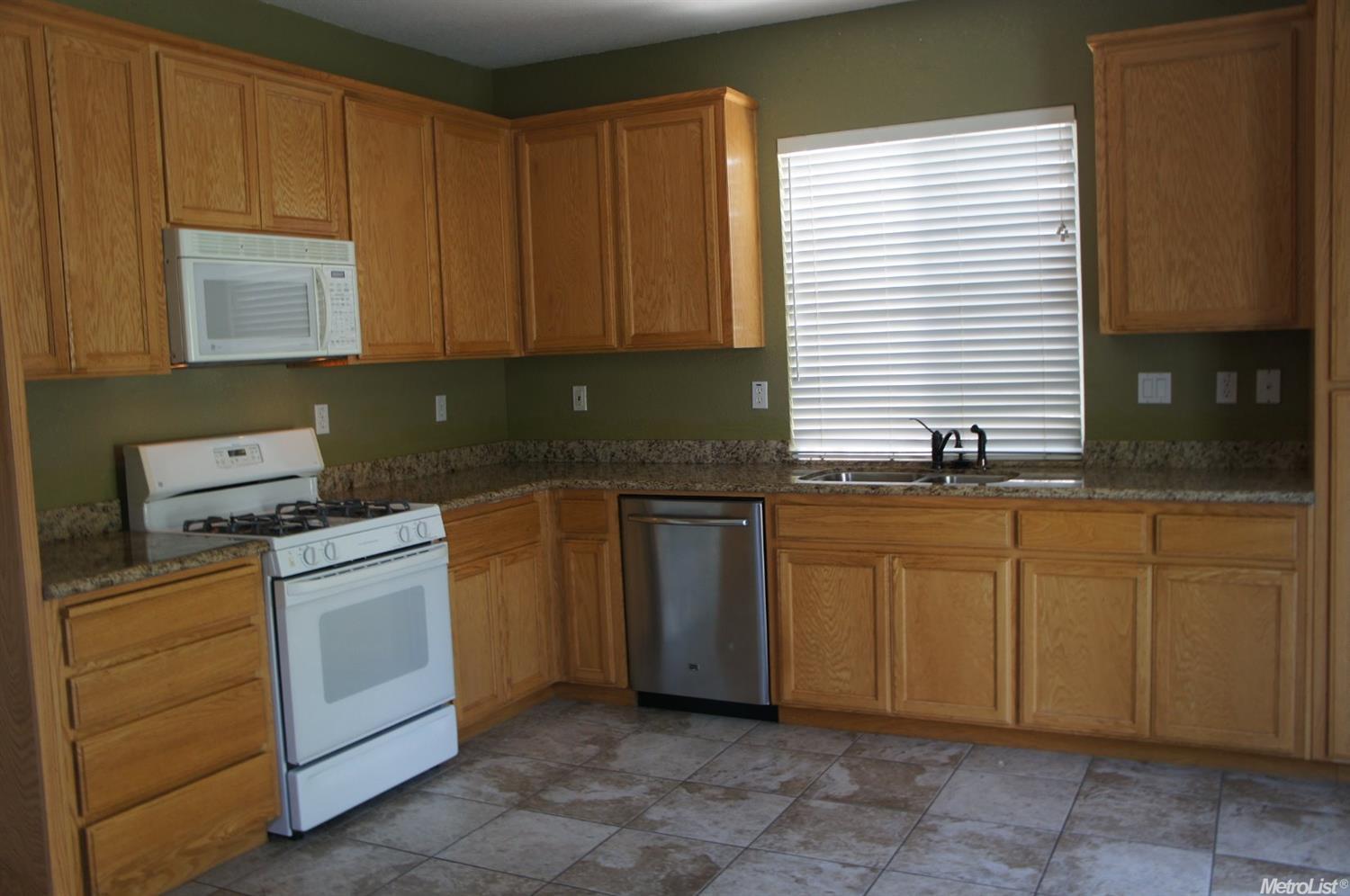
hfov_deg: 62.0
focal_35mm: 30
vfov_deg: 43.5
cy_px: 448
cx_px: 675
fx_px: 1124
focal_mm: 20
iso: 250
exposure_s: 1/30
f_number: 4
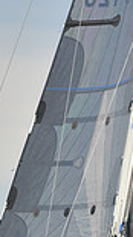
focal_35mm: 588
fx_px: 3693
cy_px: 287
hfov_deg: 2.1
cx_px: 49
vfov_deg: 3.7
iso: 250
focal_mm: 150
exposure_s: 1/640
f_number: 5.6
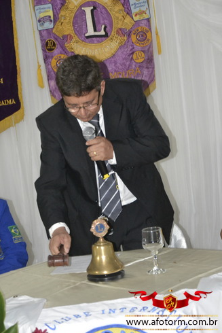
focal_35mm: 100
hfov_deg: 13.7
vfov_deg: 20.4
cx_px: 111
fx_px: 924
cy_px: 168
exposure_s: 1/60
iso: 3200
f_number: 5.3
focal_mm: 66
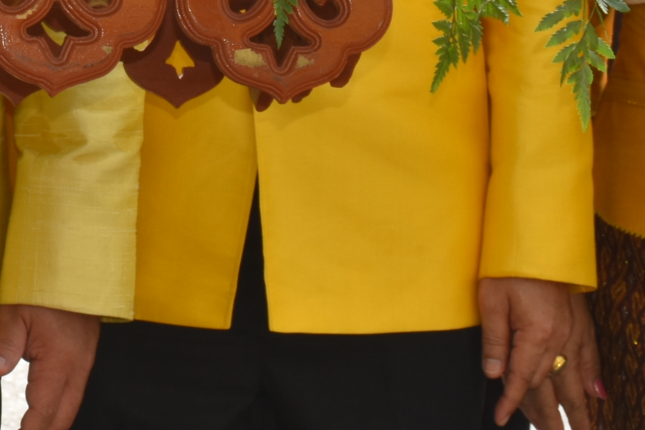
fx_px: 4246
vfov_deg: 5.7
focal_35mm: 237
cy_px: -399
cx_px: -172
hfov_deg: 8.6
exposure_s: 1/200
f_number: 11
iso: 100
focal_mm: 40
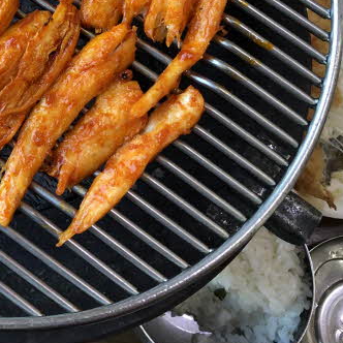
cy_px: 13
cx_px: 19
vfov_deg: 24.7
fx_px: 751
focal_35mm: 67
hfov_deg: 24.8
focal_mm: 4
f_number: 1.8
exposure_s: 1/30
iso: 25
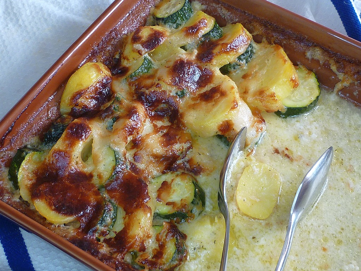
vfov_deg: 22.9
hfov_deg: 30.3
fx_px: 667
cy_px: 136
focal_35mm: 64
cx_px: 180
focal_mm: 5.9
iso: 80
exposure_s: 1/40
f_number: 2.9
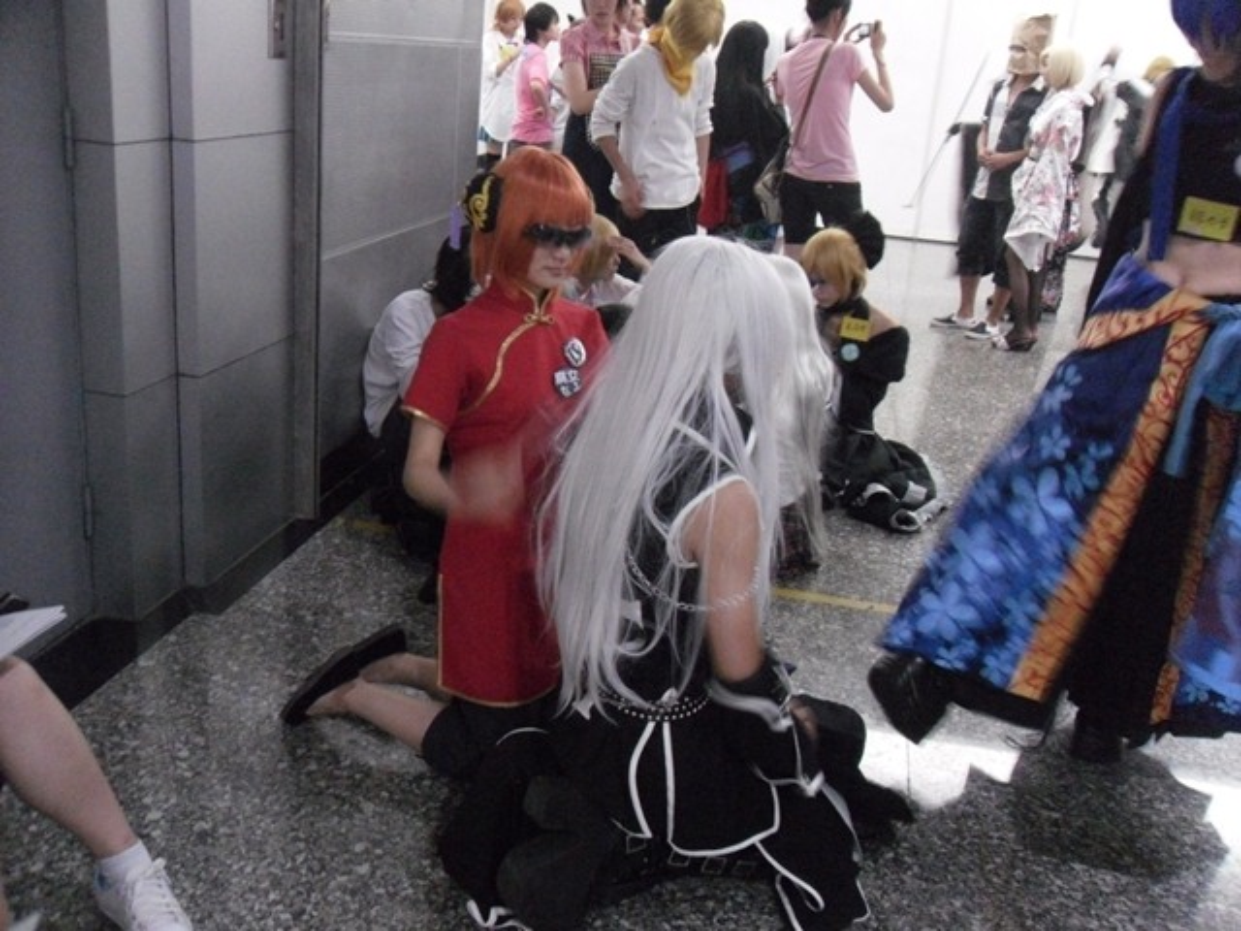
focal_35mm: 45
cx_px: 620
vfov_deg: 32.2
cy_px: 466
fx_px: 1613
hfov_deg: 42.1
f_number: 3.5
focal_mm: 6.3
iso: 800
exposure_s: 1/8
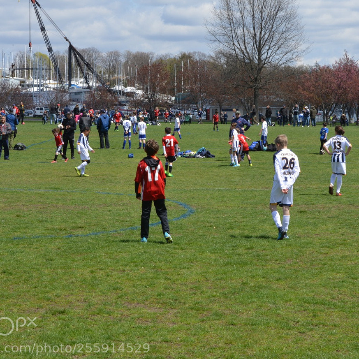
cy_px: 161
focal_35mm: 109
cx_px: 264
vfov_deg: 16.0
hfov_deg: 15.9
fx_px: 1279
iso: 450
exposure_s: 1/125
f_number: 22
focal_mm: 70
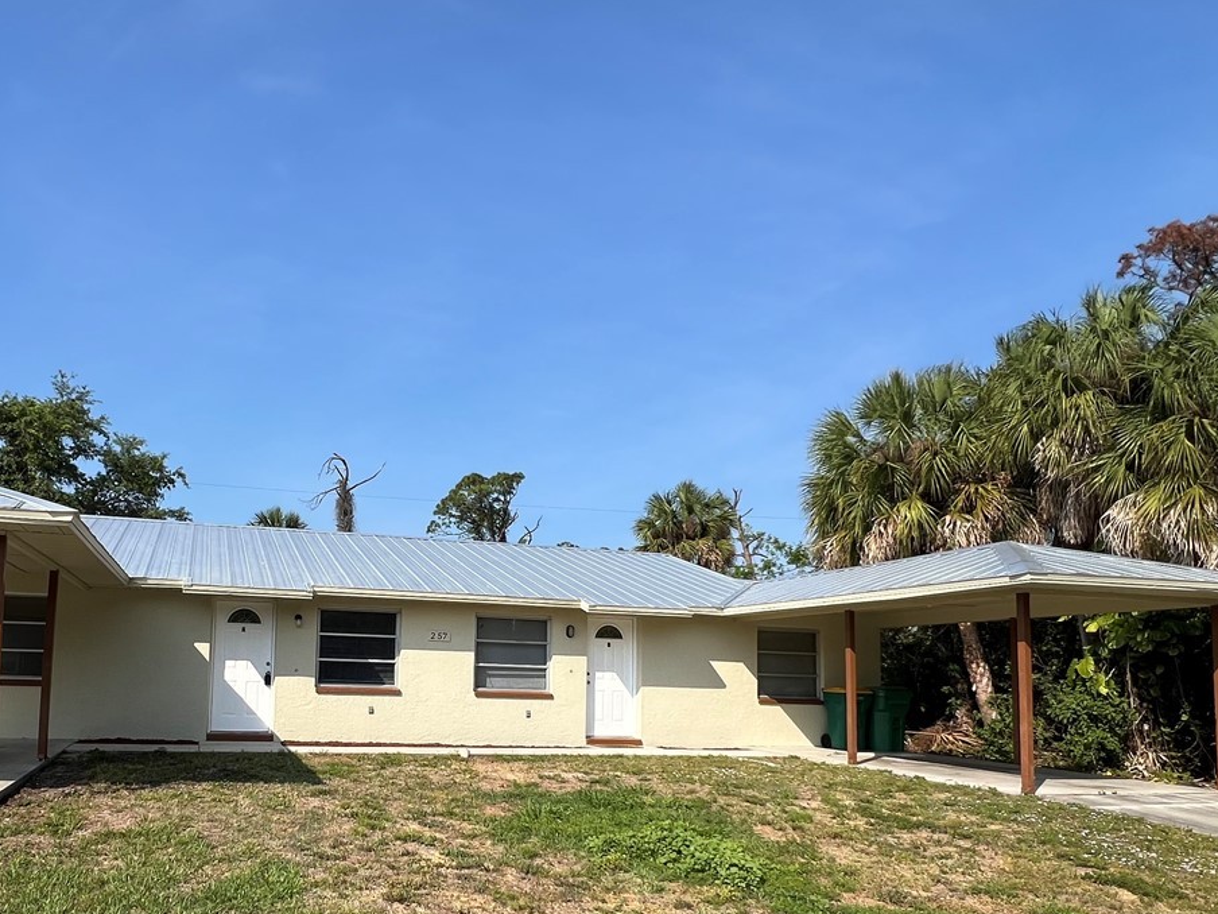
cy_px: 612
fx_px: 809
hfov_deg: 71.8
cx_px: 408
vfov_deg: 57.5
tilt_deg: +3.6
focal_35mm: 23
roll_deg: -2.1
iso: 32
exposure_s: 1/2016
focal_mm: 1.57
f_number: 1.8
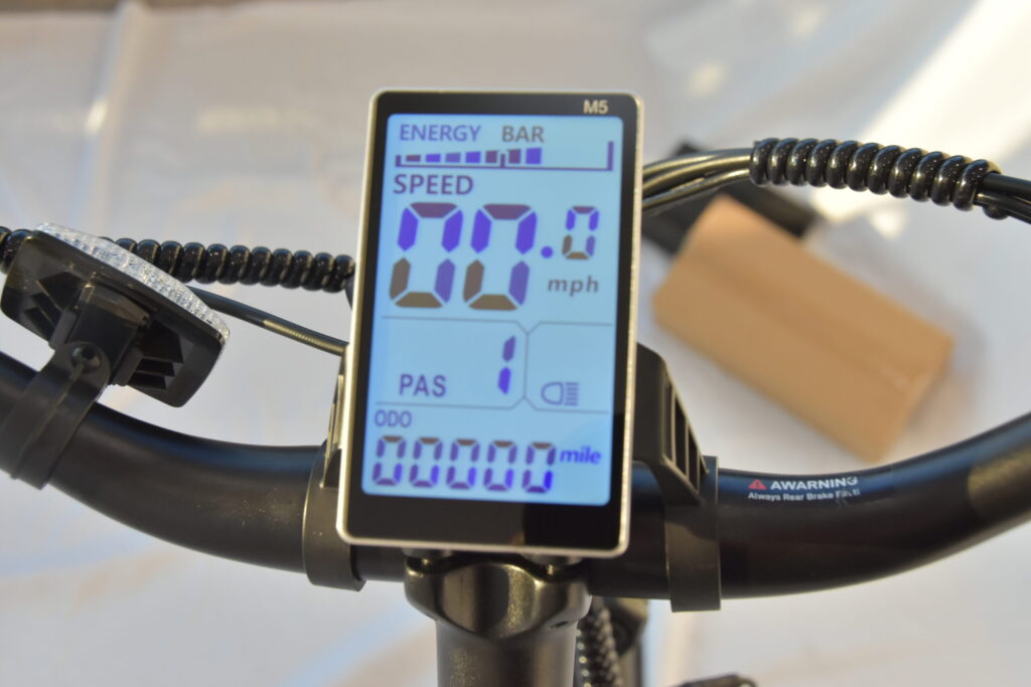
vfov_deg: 29.0
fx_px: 1332
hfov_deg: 42.3
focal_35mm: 46
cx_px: 516
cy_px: 344
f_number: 7.1
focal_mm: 31
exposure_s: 1/200
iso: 1000
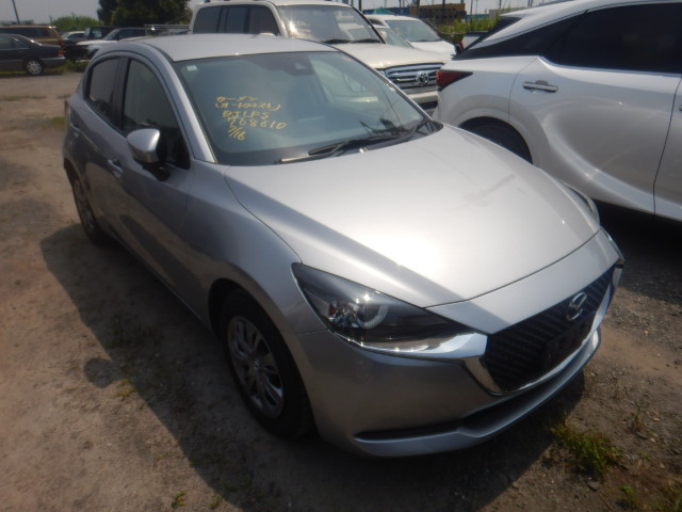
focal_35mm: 24
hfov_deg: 71.6
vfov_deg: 56.8
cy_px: 256
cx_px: 341
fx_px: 473
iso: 125
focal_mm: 4.3
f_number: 2.8
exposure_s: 1/800
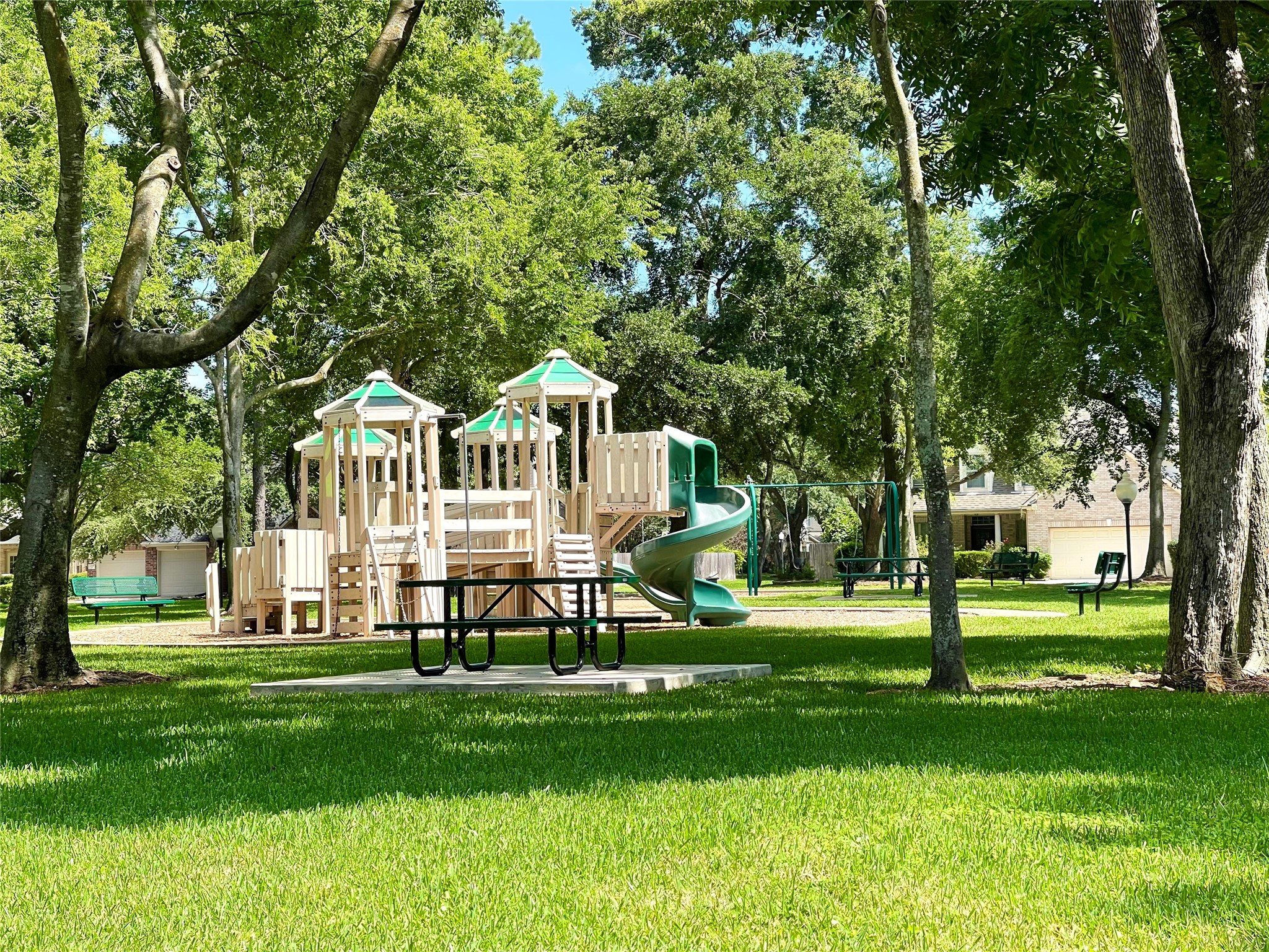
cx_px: 634
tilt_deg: +2.4
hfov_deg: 30.3
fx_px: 2346
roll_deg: +1.0
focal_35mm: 64
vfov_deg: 22.9
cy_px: 476
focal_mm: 7.5
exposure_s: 1/435
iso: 20
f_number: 2.2
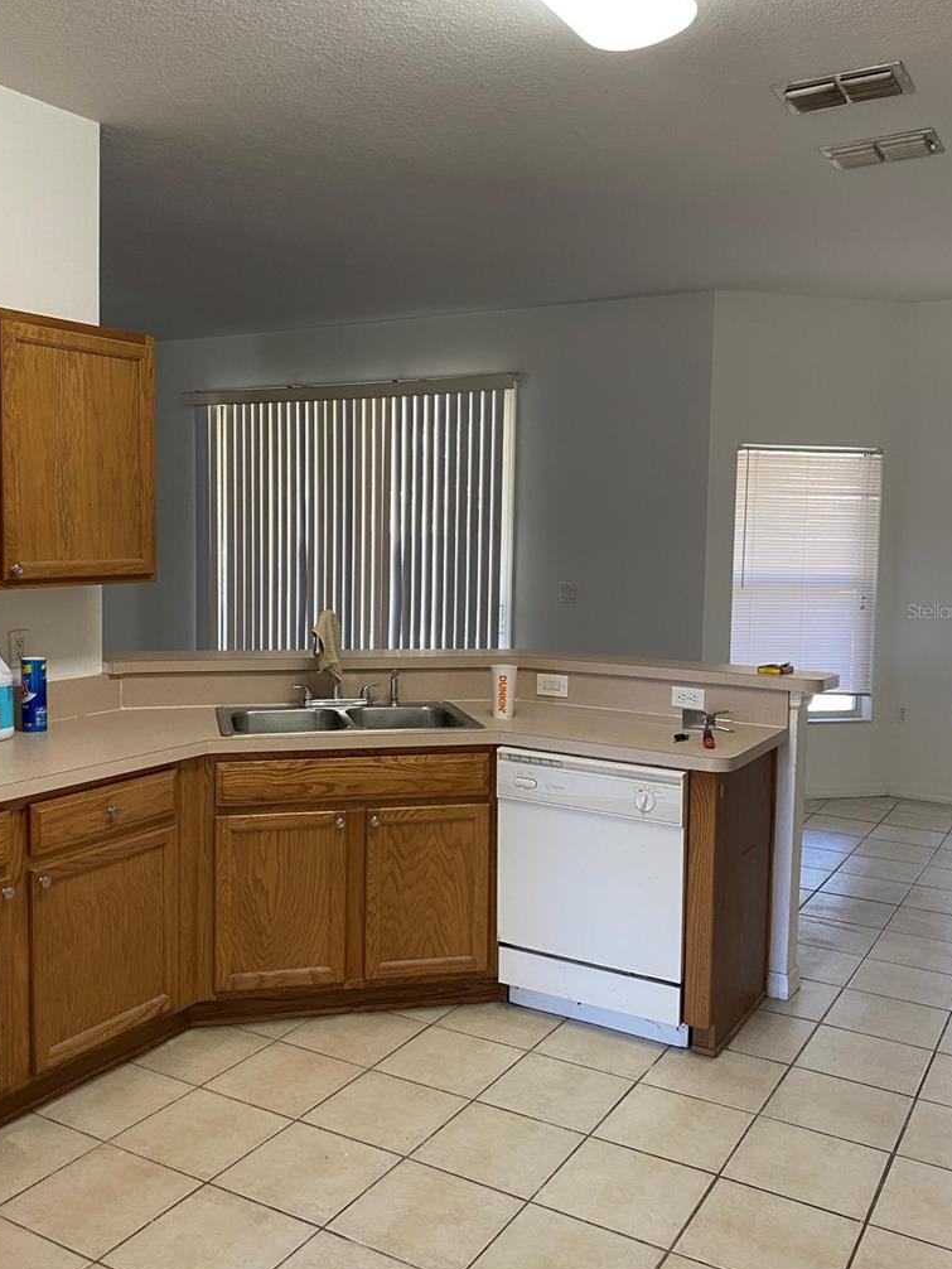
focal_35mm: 31
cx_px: 429
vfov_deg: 58.3
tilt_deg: -3.2
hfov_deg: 45.4
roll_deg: -0.3
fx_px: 1136
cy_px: 611
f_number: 1.8
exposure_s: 1/60
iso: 160
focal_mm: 4.25
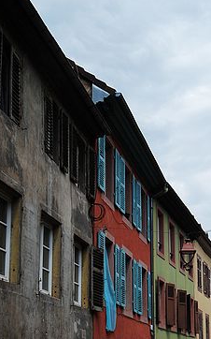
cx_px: 192
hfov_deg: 18.0
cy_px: 250
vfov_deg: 28.6
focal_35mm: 71
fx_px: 654
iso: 100
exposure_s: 1/100
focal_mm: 24
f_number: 11
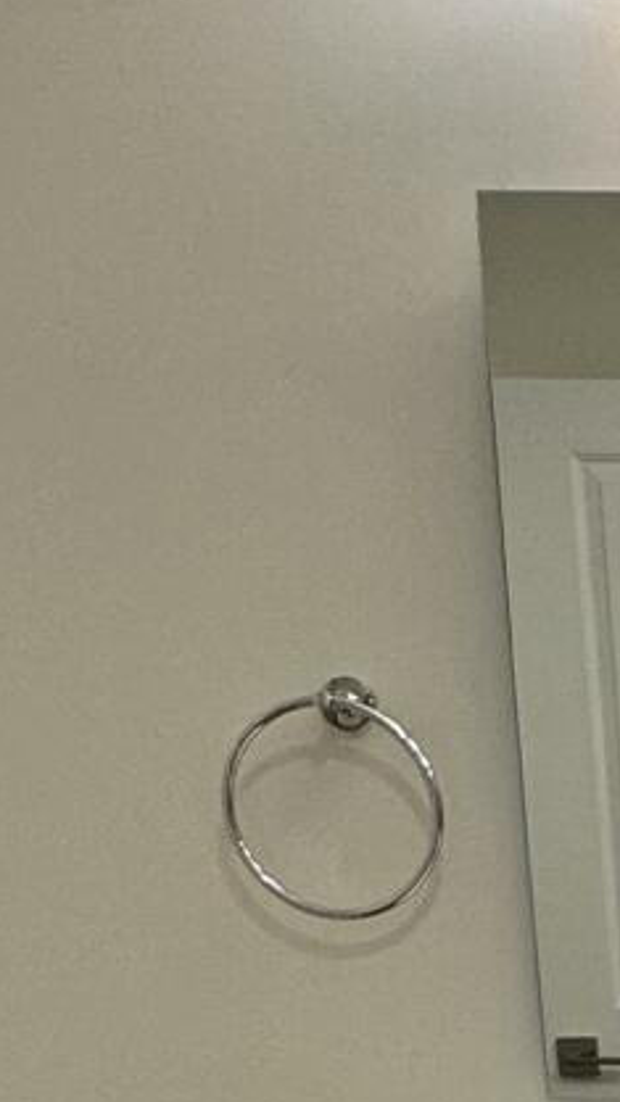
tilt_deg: -9.8
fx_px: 2134
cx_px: 1335
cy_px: 1308
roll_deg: +0.3
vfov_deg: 26.0
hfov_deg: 13.5
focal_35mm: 73
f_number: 2.2
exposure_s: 1/120
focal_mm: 2.22
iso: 100
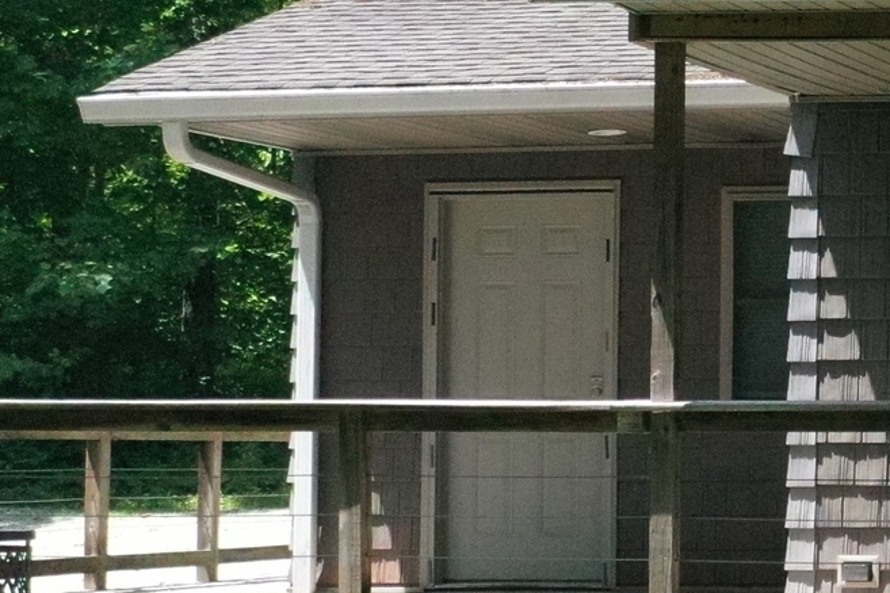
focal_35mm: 131
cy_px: 330
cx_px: 1464
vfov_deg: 10.5
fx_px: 3238
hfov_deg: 14.3
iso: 1600
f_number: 3.5
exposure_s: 1/5000
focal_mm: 10.26
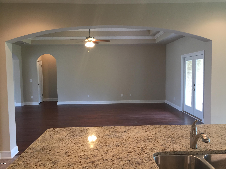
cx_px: 113
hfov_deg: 61.7
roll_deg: -0.3
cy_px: 84
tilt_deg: -2.2
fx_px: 189
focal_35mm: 29
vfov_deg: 48.2
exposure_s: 1/30
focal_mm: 4.15
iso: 100
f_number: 2.2
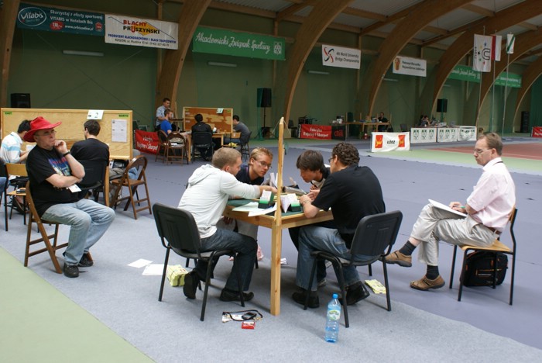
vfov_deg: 40.0
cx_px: 271
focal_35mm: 33
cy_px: 182
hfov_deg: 57.2
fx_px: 497
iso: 200
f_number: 5.6
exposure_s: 1/25
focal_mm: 22
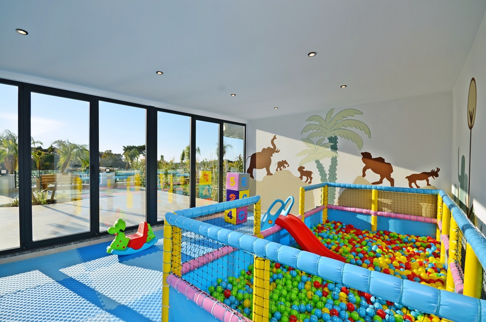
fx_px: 202
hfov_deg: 100.5
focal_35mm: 15
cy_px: 161
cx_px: 243
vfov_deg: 77.1
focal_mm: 10
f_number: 8
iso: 100
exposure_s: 1/250
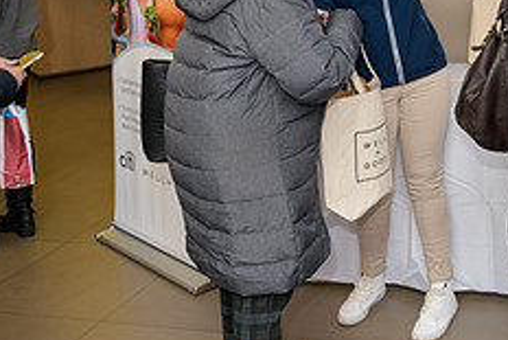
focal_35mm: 60
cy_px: -10
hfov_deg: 31.0
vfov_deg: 21.7
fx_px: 847
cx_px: 506
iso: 200
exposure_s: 1/125
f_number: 3.2
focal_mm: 24
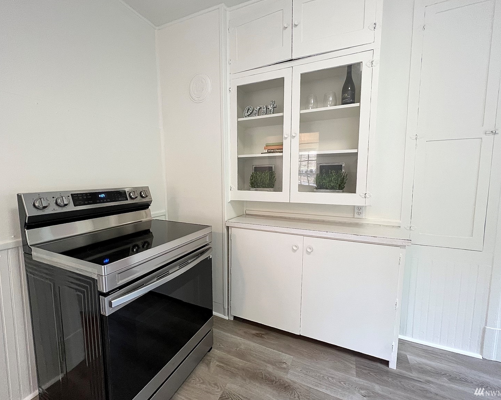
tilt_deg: -6.1
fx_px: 208
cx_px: 245
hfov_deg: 100.7
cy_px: 198
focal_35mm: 14
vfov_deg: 88.0
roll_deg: +1.1
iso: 160
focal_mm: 1.57
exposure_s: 1/60
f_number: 1.8
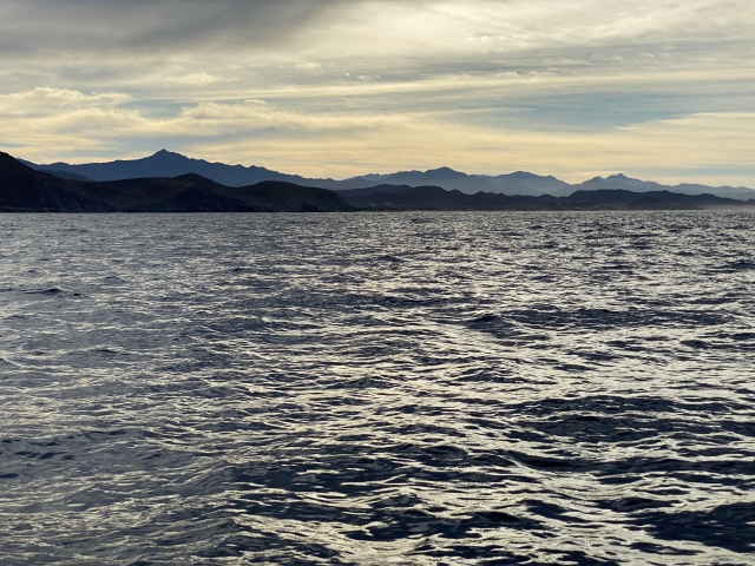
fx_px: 1134
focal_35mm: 52
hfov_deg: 36.8
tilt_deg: -6.3
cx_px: 378
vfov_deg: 28.0
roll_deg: +1.9
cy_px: 283
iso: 20
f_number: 2
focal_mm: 6
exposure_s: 1/2994
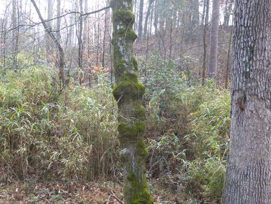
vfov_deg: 25.7
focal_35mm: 57
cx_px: 136
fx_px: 446
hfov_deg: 33.8
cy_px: 102
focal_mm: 9.6
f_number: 4.1
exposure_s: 1/250
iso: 640
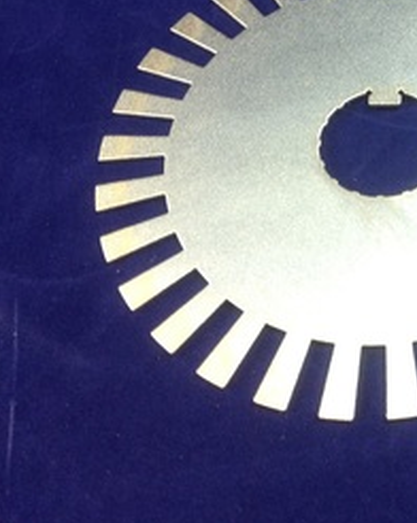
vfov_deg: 29.4
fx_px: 990
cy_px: 171
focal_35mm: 64
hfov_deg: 22.2
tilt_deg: -58.9
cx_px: 487
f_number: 2.4
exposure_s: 1/20
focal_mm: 4.28
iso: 80
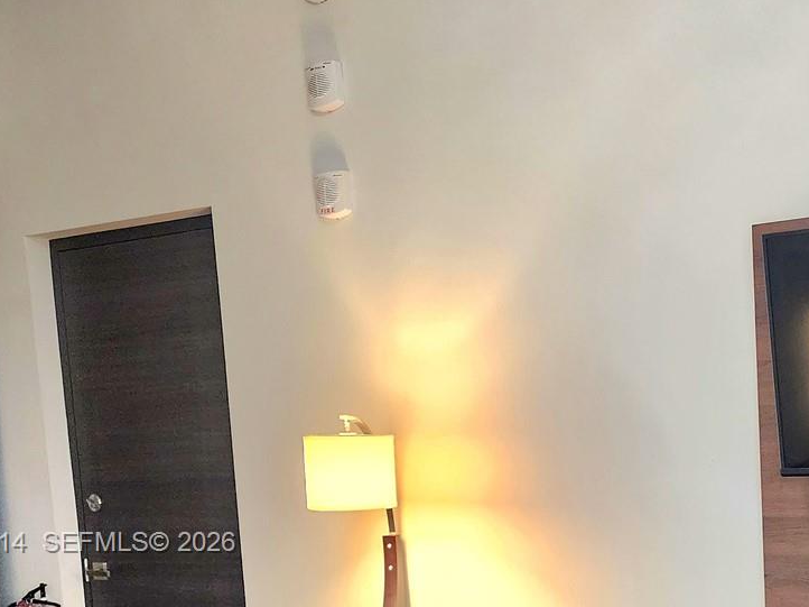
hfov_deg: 34.6
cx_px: 783
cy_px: 544
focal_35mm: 51
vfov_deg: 27.5
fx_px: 1192
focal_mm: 6.4
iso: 640
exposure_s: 1/120
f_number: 1.8
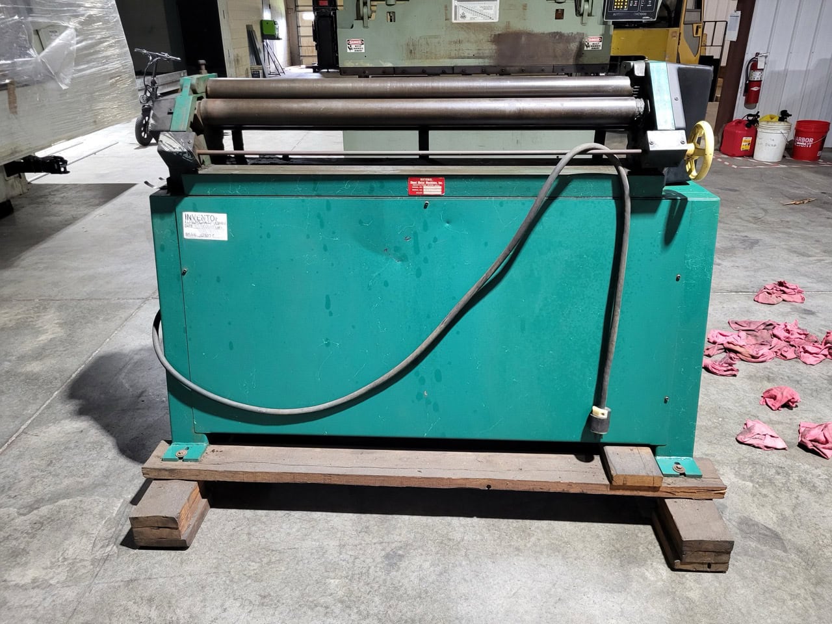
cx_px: 416
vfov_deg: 53.1
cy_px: 312
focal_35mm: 26
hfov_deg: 67.3
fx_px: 625
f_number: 1.8
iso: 400
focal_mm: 5.4
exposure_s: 1/40
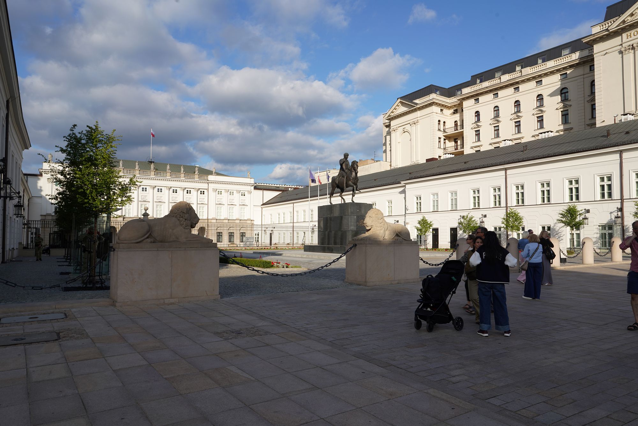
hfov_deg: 73.7
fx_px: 425
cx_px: 319
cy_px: 213
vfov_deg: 53.1
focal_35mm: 24
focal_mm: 24
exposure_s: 1/100
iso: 100
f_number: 14
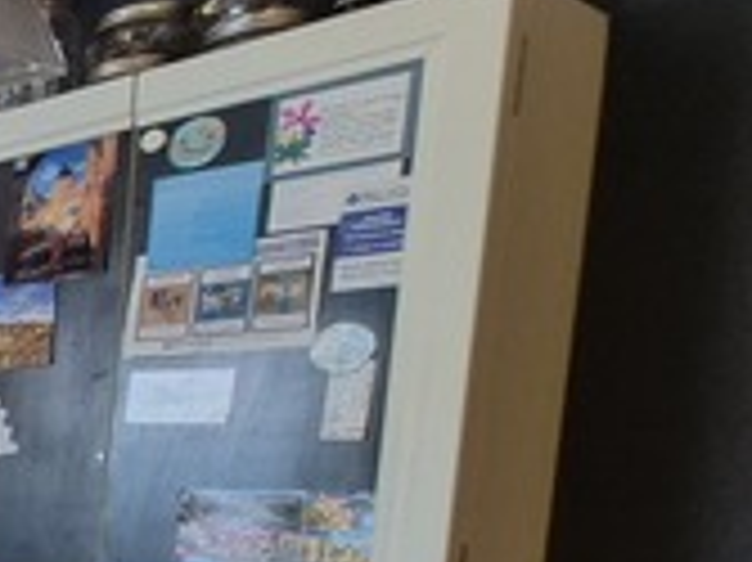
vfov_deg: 26.2
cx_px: -718
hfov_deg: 20.0
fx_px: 1129
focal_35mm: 52
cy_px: 593
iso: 64
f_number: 2.2
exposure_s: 1/60
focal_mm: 1.74
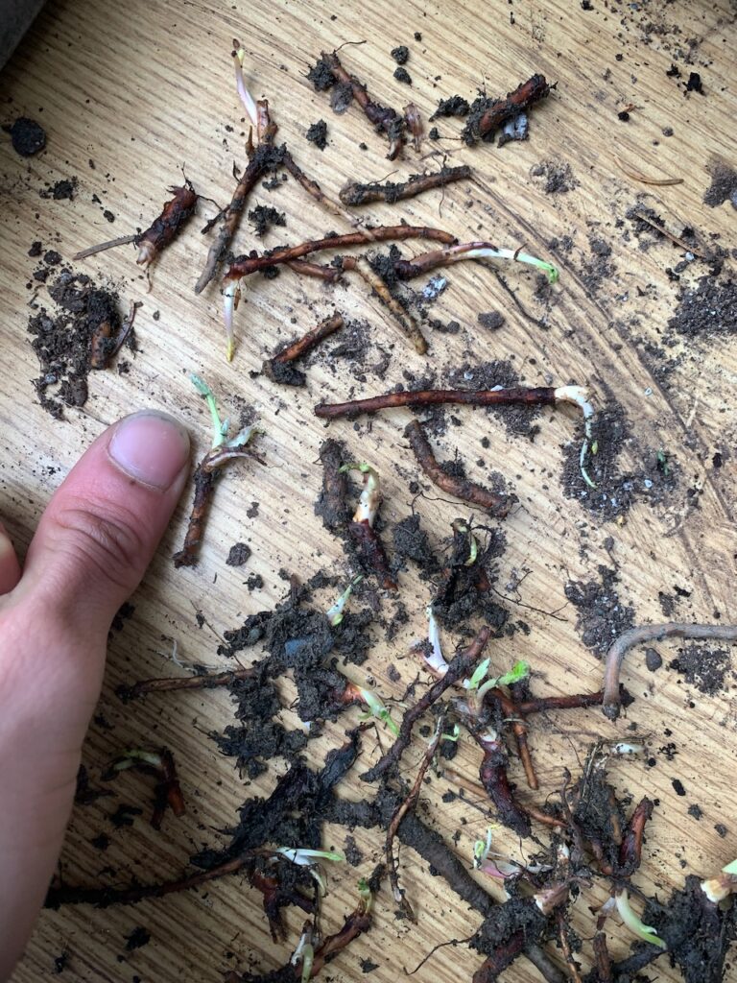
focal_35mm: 26
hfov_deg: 53.1
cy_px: 492
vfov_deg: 67.3
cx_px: 368
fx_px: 738
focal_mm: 4.25
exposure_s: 1/107
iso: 100
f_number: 1.8
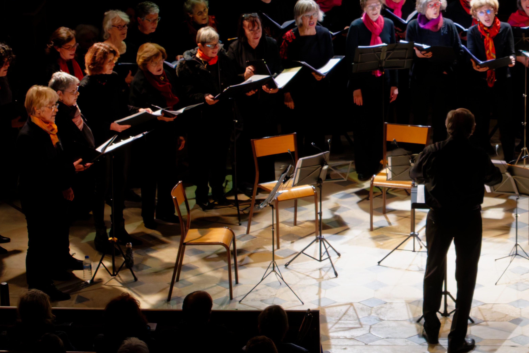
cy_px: 85
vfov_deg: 8.8
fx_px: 2292
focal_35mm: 156
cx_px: 471
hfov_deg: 13.1
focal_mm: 52
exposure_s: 1/60
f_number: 7.1
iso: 4000
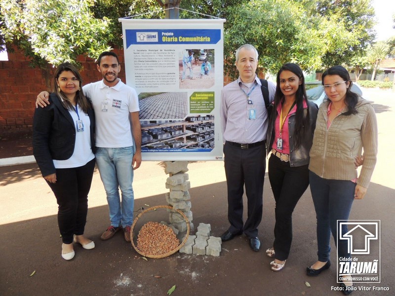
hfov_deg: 71.6
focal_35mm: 24
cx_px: 198
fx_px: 274
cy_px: 148
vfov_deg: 56.8
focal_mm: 4.3
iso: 100
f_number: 3
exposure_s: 1/160
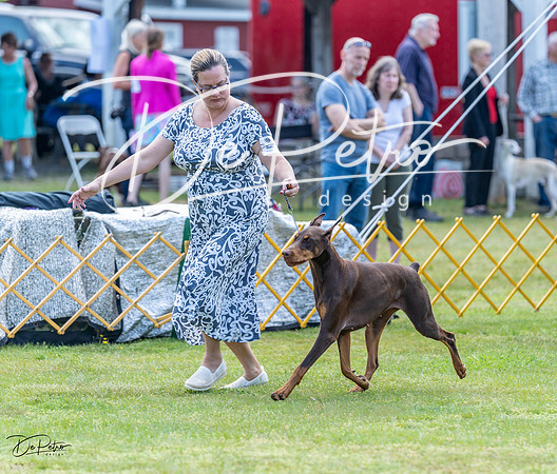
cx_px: 331
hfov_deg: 7.9
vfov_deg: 6.8
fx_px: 4020
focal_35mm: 238
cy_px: 242
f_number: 3.2
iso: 100
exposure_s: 1/500
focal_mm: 171
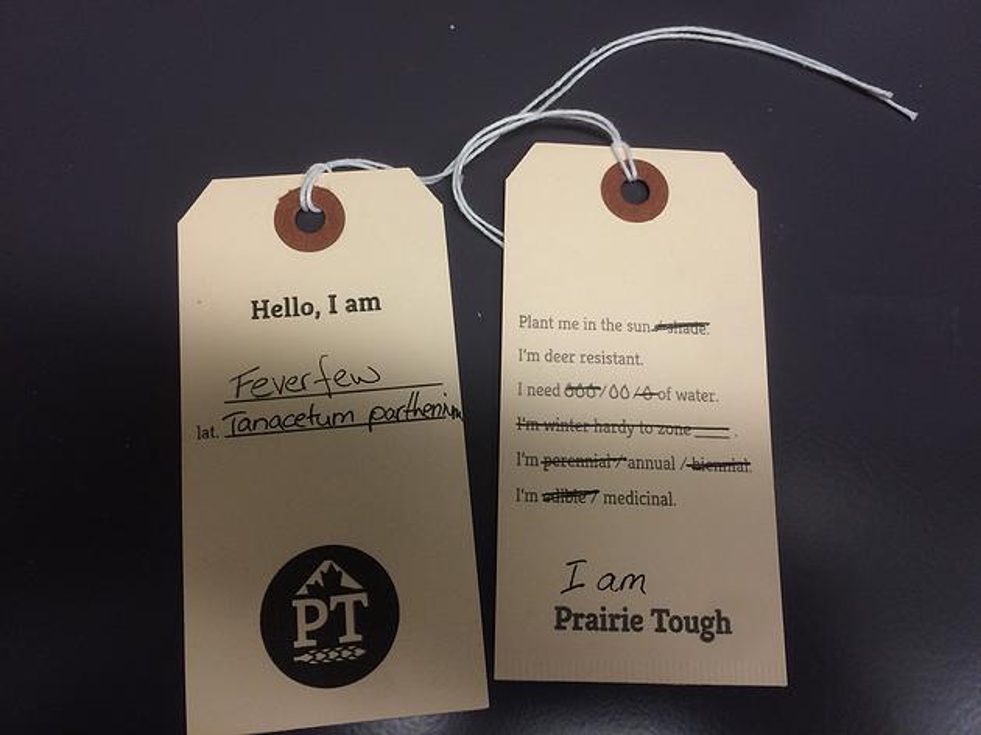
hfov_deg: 61.7
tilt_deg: -76.8
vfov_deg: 48.2
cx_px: 490
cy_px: 368
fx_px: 822
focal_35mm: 29
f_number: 2.2
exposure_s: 1/30
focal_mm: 4.15
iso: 80
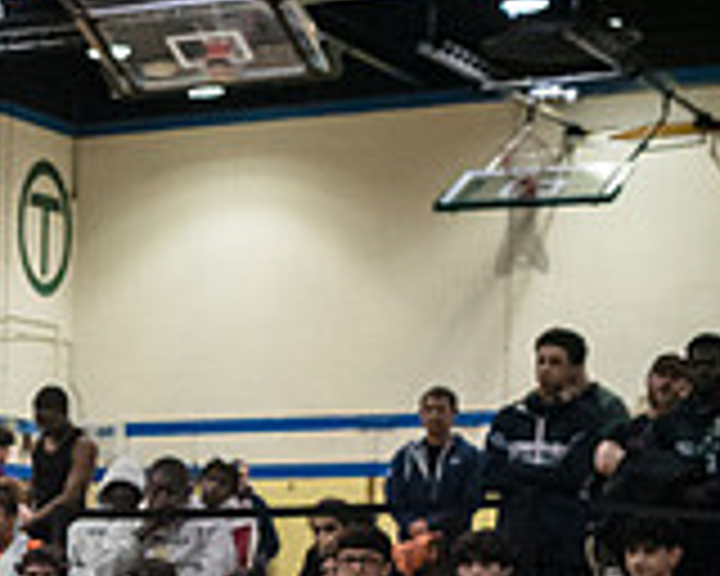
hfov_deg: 13.0
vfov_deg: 10.9
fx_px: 2919
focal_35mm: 137
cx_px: -464
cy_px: 836
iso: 8000
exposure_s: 1/400
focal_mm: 35
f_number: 4
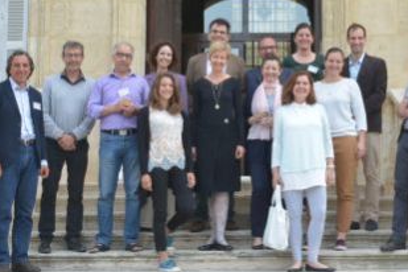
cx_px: 265
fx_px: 1043
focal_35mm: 92
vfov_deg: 14.8
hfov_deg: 22.1
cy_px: 61
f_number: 10
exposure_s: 1/60
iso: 200
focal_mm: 38
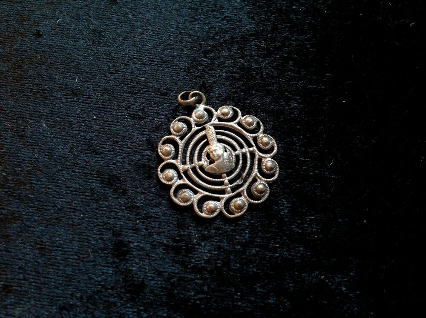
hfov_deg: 52.7
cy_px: 159
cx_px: 213
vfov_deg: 40.6
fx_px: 430
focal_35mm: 35
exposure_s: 1/40
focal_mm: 4.28
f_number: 2.4
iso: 64
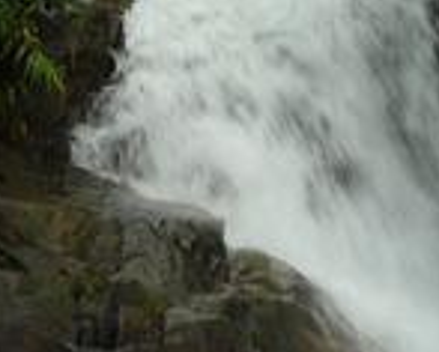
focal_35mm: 79
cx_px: 72
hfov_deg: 23.7
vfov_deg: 17.9
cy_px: -131
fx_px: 1028
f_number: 4
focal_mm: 4.6
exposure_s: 1/30
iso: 160
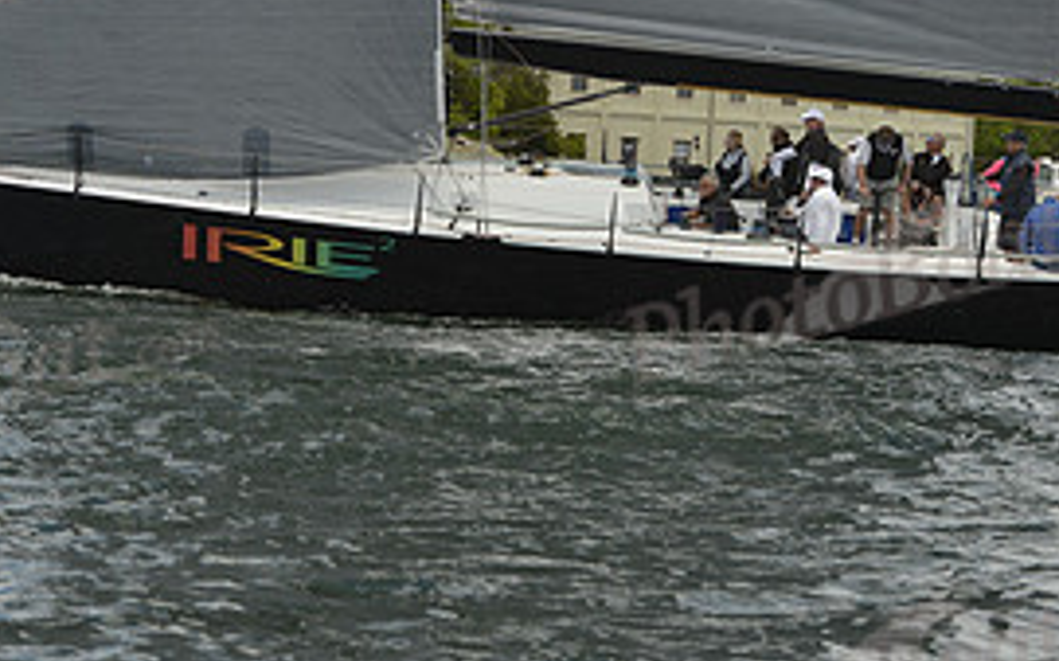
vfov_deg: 8.5
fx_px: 4413
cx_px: 426
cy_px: 135
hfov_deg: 13.7
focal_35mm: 153
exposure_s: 1/1600
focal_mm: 70
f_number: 8
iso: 280
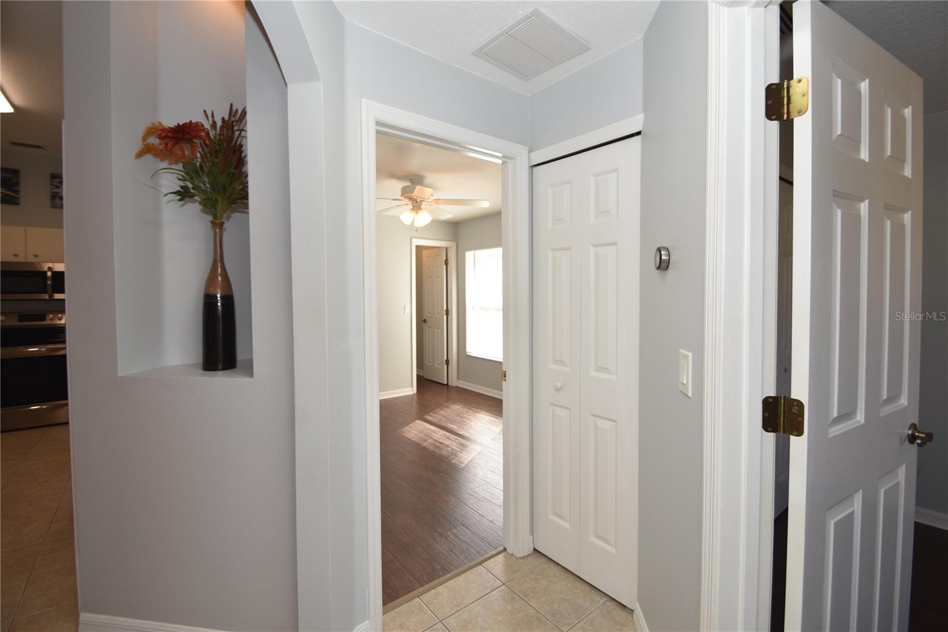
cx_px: 474
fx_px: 395
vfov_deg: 77.3
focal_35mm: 15
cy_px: 316
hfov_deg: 100.4
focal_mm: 10
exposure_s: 1/100
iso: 200
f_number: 5
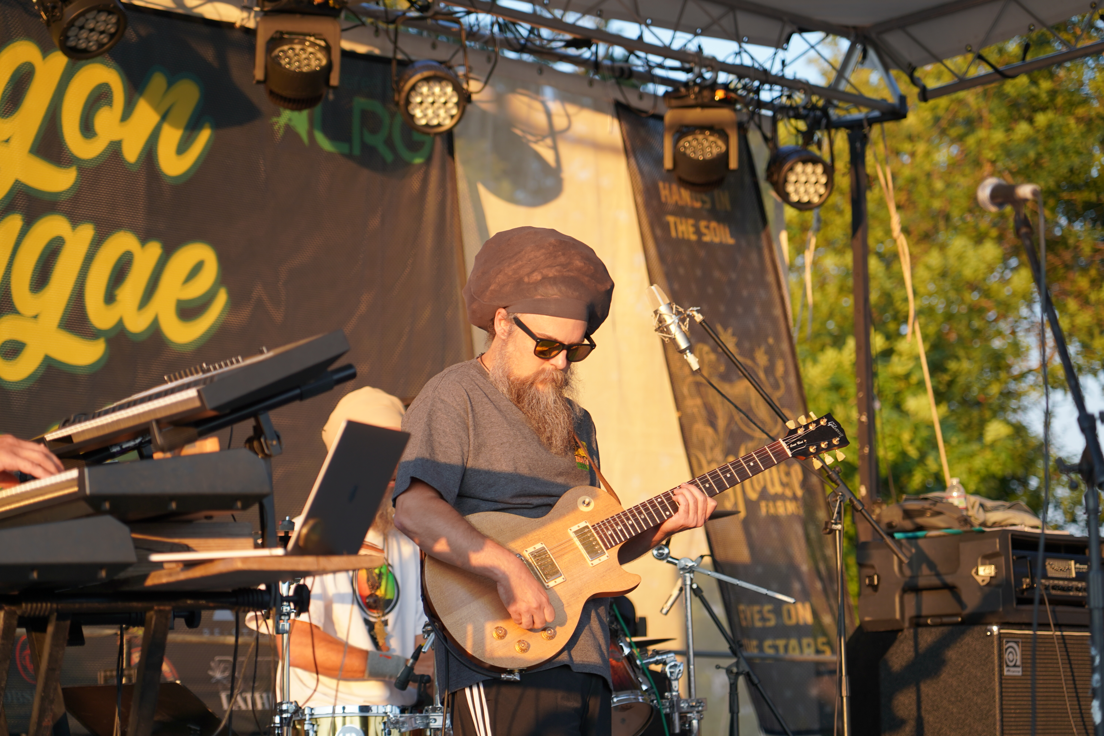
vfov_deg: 13.0
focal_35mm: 105
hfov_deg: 19.5
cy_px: 368
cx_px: 552
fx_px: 3220
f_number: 4
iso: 200
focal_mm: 105
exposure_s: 1/160
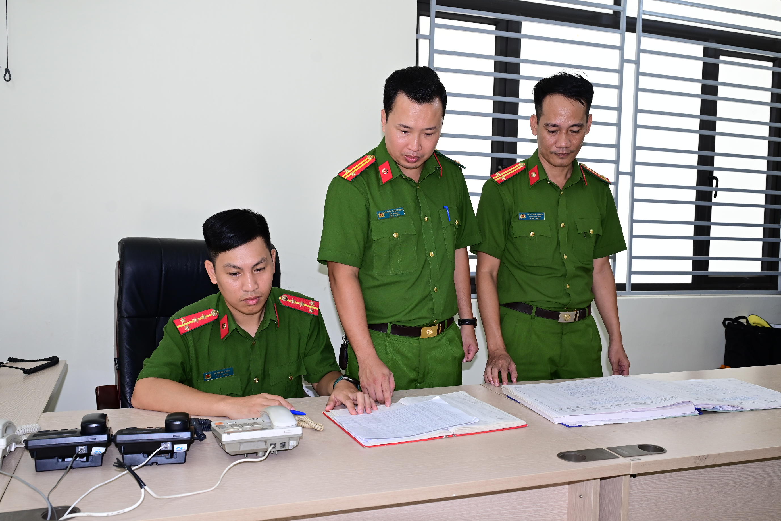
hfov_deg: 57.2
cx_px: 388
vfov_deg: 40.0
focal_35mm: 33
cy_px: 263
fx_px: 716
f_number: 5.6
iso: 800
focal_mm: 30
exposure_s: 1/125
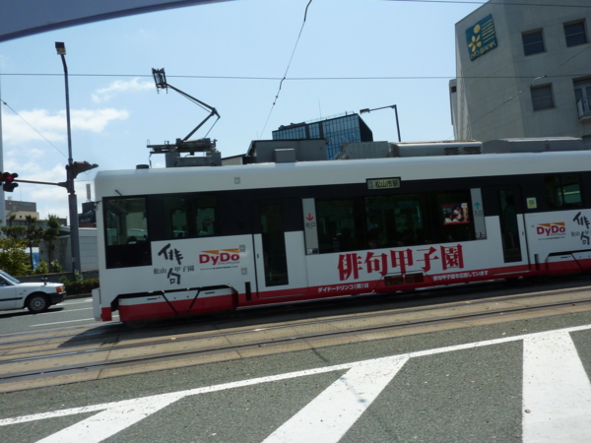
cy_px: 222
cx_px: 296
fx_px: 427
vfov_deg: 54.9
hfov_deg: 69.4
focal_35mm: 25
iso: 80
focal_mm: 4.1
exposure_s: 1/400
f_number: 5.6
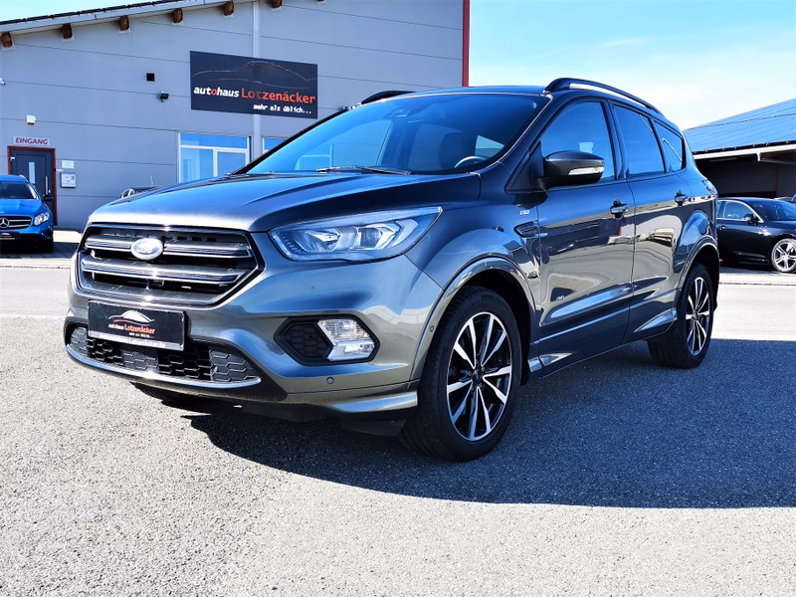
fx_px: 874
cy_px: 298
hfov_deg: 49.0
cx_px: 398
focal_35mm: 38
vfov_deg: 37.7
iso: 50
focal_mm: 5.58
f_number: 1.8
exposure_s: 1/1094
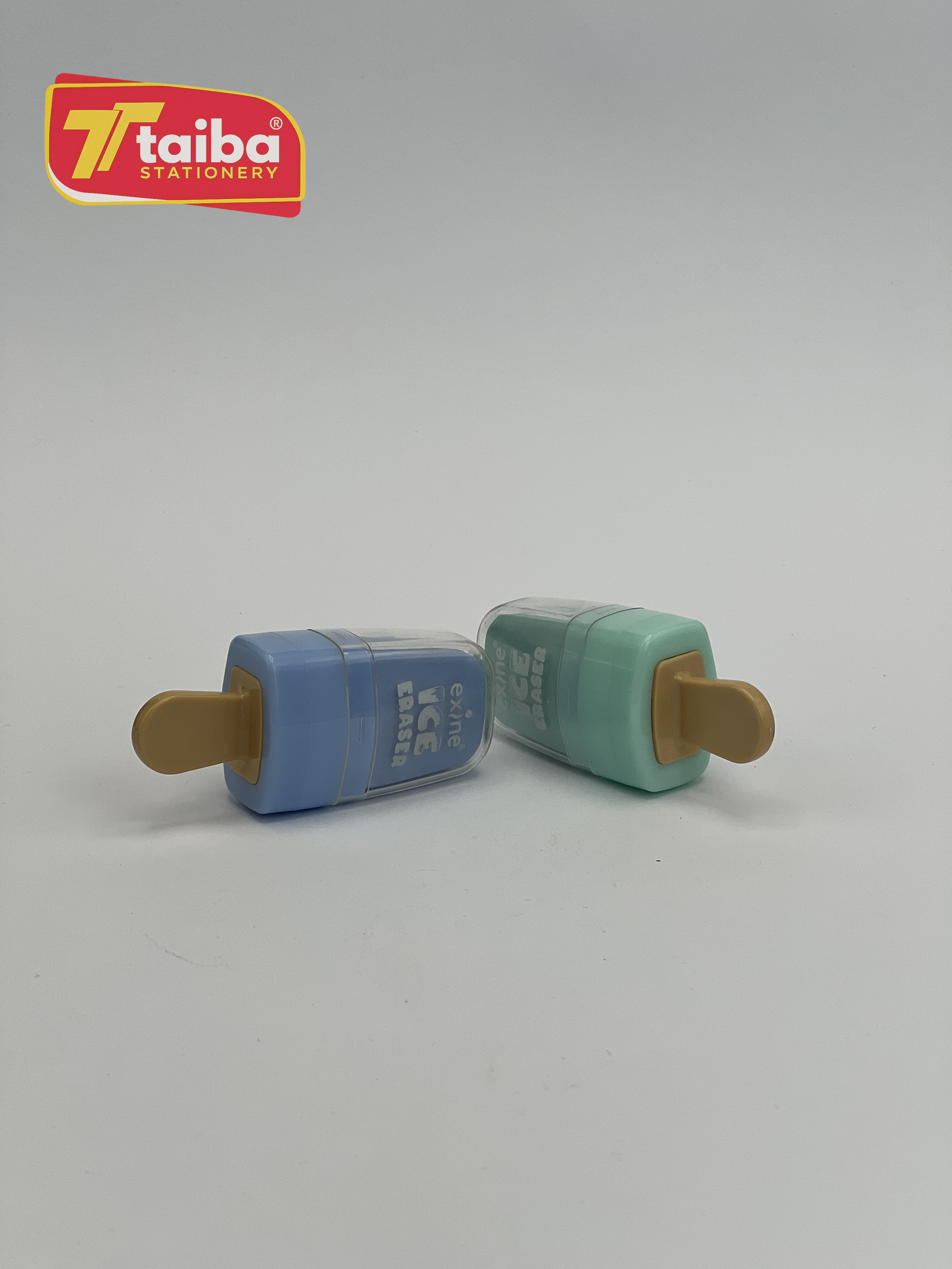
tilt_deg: -18.2
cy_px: 634
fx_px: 2824
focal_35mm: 77
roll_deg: -0.4
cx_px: 476
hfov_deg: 19.1
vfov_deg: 25.3
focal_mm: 9
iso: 32
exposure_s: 1/494
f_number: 2.8
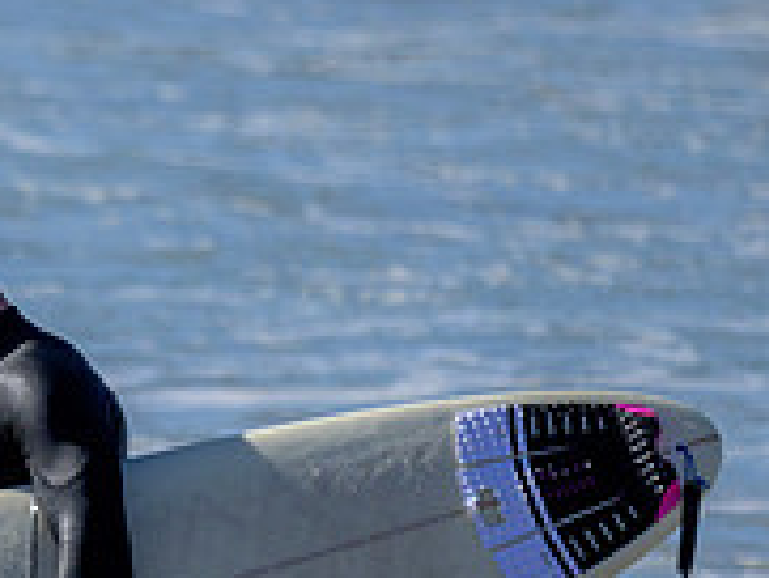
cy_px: 585
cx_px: -237
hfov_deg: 0.6
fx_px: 75337
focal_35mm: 3389
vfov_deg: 0.4
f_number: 6.3
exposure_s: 1/2000
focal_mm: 800
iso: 250
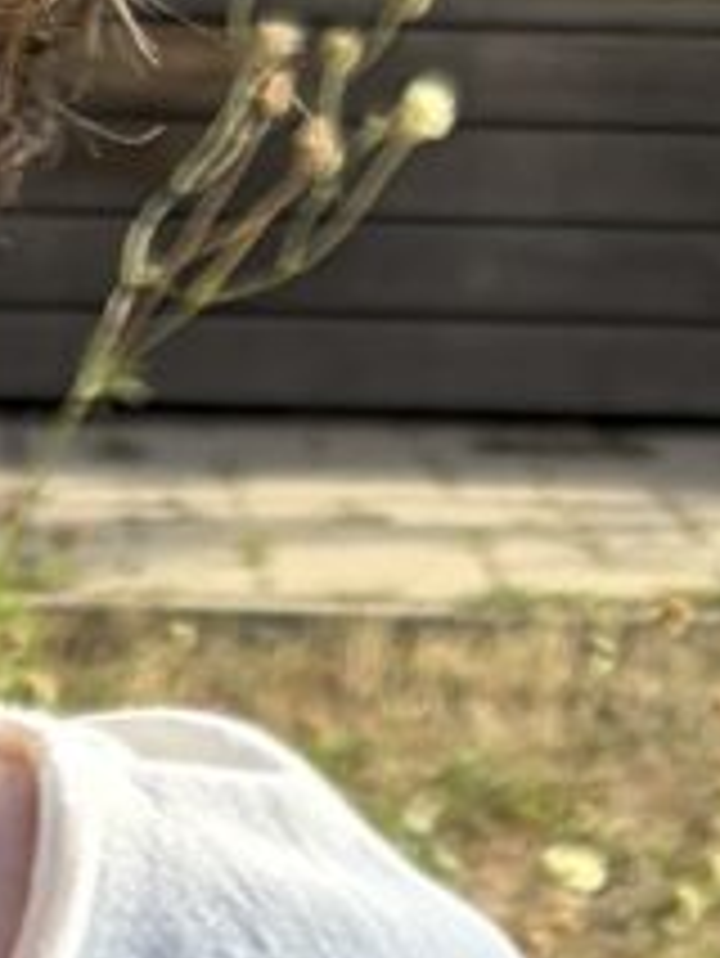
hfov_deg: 10.6
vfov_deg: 15.6
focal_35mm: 125
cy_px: 171
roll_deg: -1.5
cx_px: -842
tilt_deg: -15.9
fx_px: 3463
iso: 50
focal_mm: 5.96
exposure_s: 1/1484
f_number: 1.6
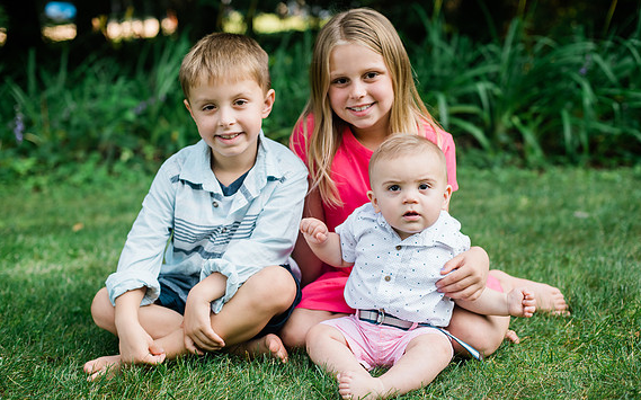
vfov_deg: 24.8
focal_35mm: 52
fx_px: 908
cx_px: 322
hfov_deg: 38.9
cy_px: 209
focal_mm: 50
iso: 200
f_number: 2.8
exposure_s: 1/400
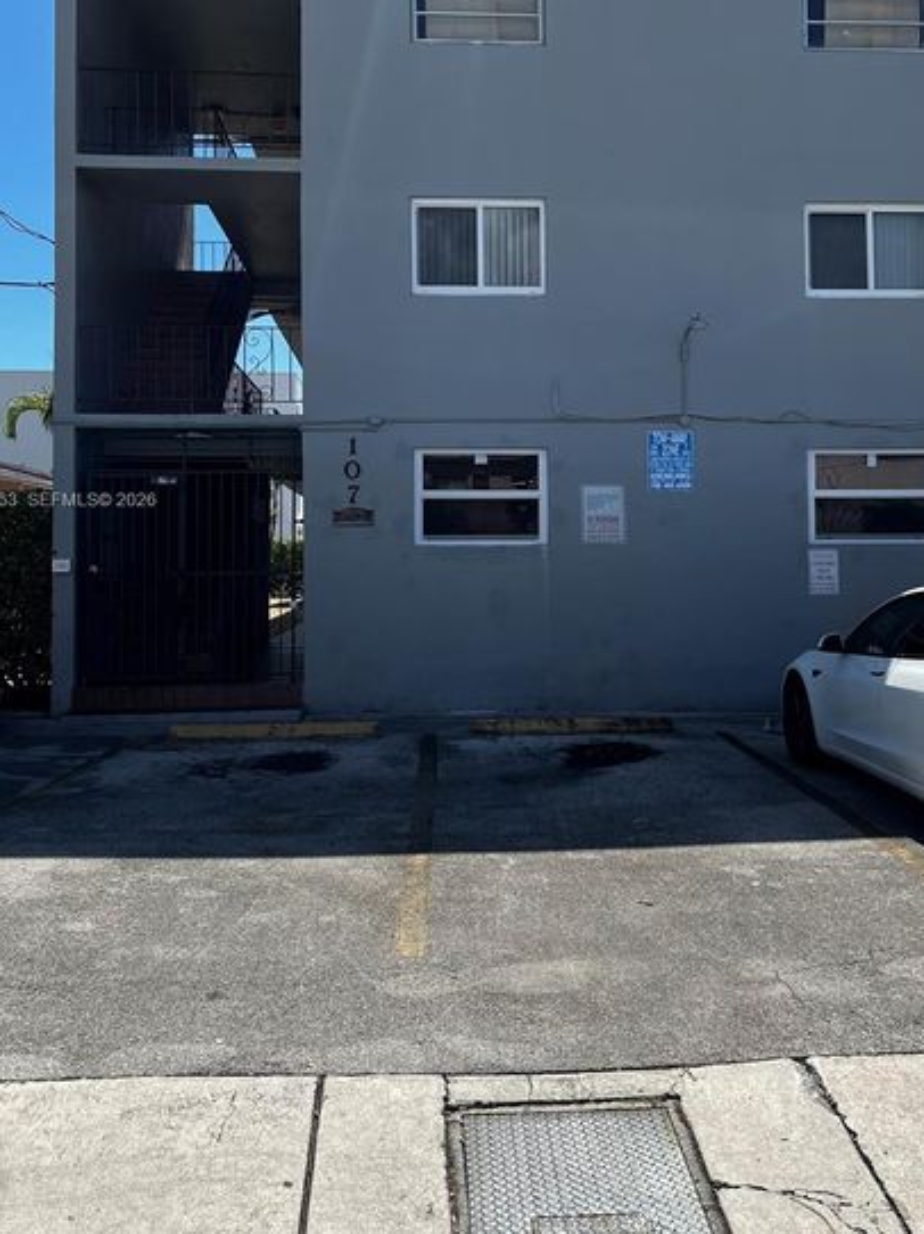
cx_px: 492
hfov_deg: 44.1
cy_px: 502
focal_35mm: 32
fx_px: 1140
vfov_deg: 56.5
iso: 50
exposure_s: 1/3165
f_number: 1.5
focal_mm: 5.7
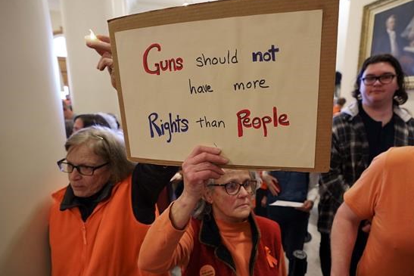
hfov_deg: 86.2
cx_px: 240
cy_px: 142
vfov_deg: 64.6
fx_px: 219
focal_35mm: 19
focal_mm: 16
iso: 1600
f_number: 3.2
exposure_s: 1/30
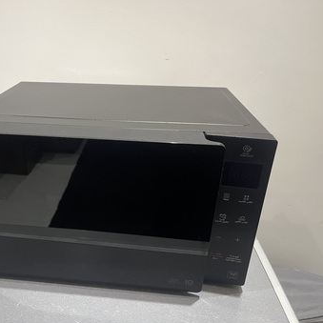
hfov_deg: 51.6
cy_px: 162
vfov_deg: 52.5
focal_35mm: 31
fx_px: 327
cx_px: 109
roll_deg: -0.6
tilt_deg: -24.8
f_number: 1.6
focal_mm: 5.1
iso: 320
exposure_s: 1/60
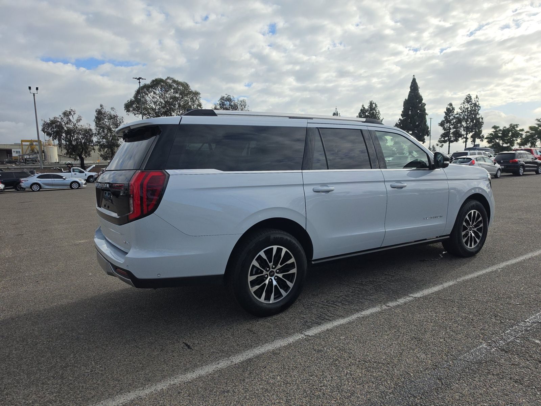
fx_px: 359
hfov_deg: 73.9
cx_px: 270
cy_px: 203
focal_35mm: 23
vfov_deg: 58.9
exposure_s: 1/7940
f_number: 1.4
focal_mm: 6.5
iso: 55
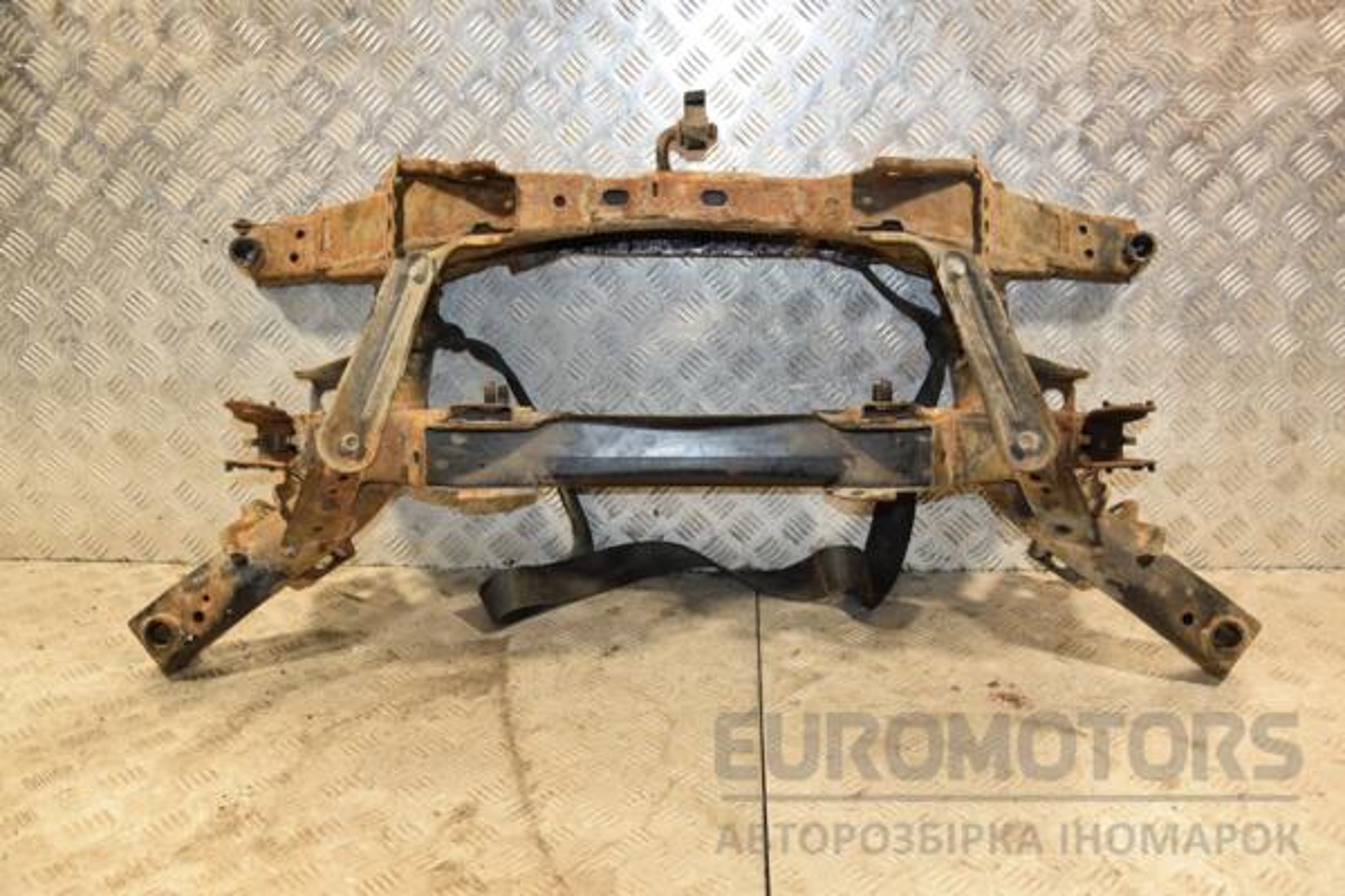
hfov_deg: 53.1
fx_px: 1345
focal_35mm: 36
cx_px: 672
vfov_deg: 36.9
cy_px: 448
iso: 800
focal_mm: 24
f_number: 5
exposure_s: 1/125
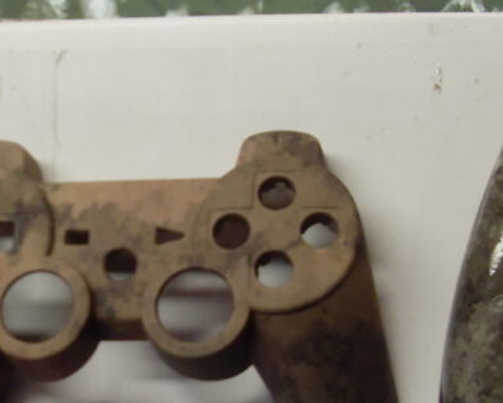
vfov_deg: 21.0
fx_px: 1072
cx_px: 433
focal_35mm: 72
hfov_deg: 25.7
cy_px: 326
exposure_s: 1/30
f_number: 2.8
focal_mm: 6.3
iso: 200
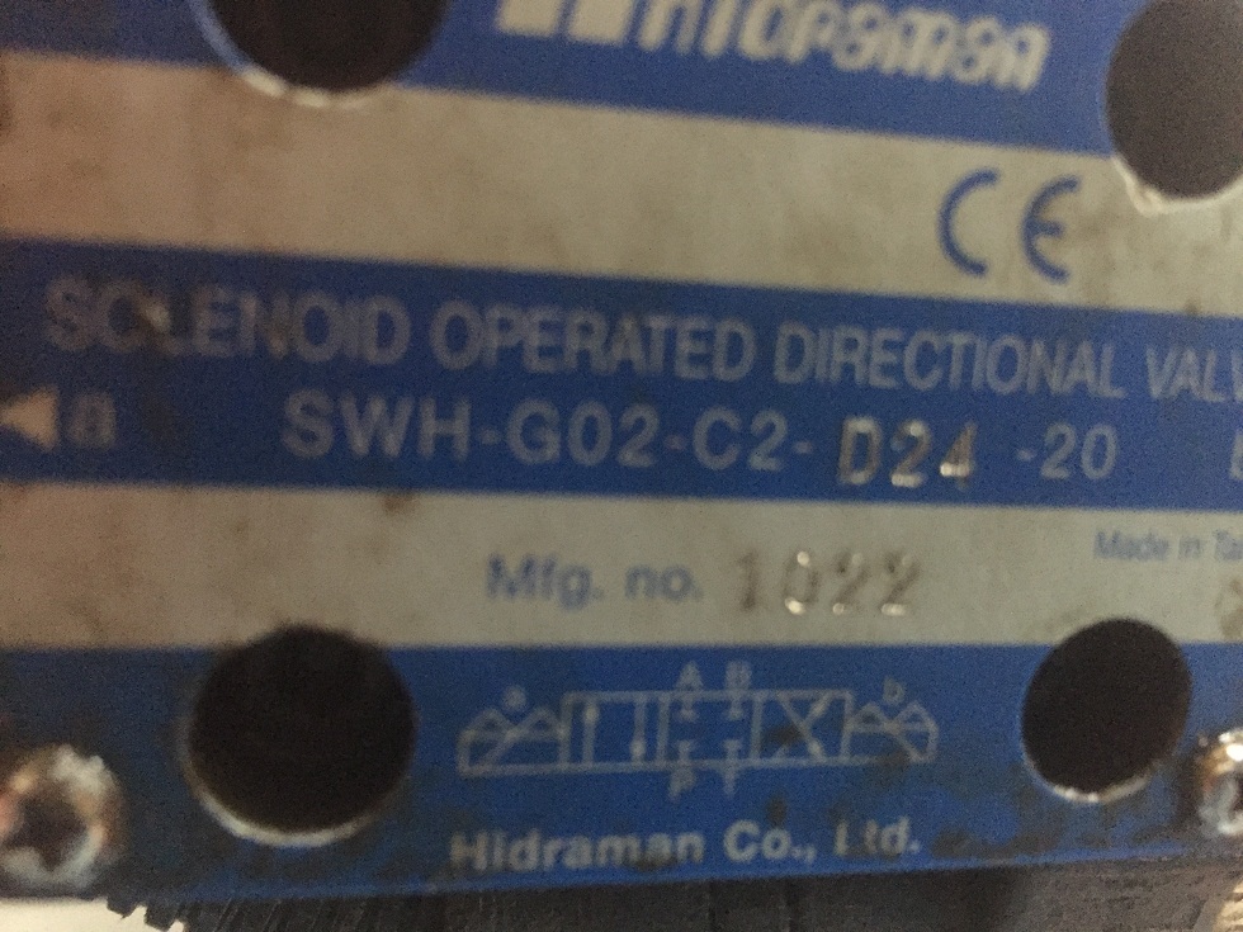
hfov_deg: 61.7
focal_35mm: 29
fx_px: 1041
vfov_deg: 48.2
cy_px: 466
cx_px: 622
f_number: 2.2
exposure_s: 1/17
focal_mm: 4.15
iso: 800
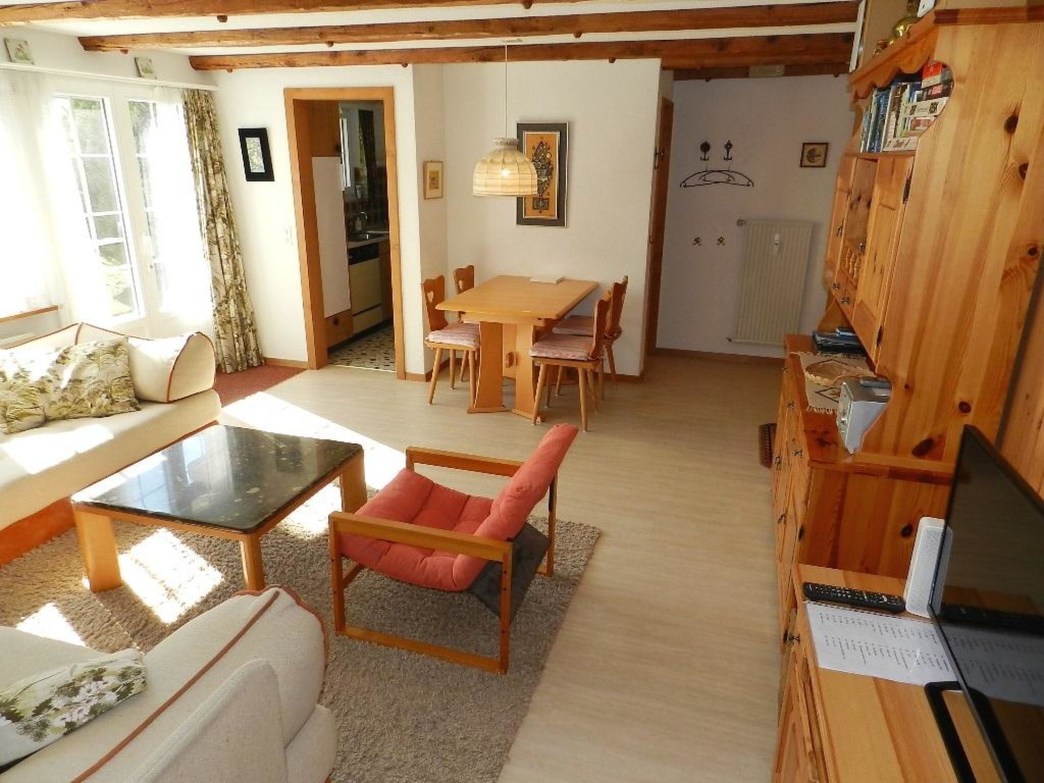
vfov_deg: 58.9
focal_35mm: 23
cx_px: 522
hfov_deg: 73.9
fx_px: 694
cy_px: 392
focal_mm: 4
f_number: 3.4
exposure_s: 1/100
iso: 160
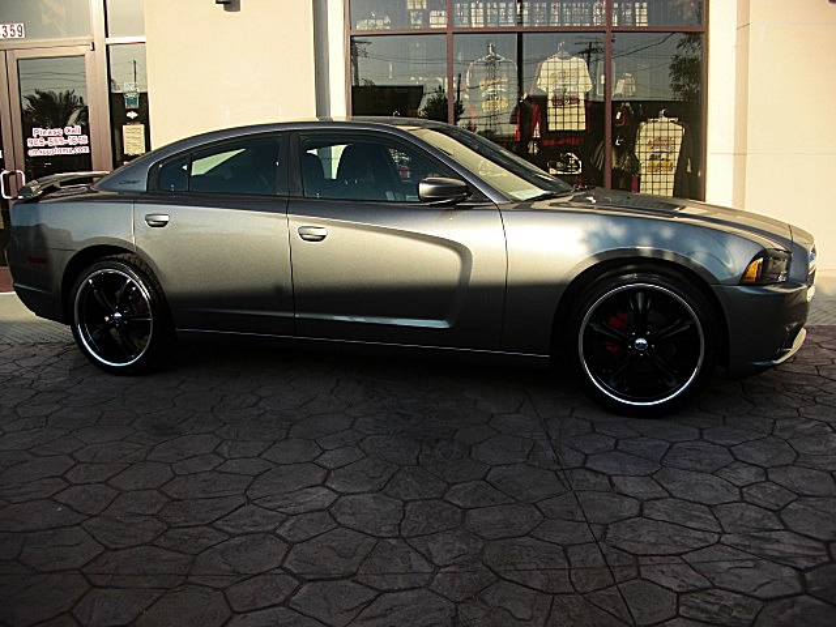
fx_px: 869
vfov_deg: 39.7
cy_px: 314
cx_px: 418
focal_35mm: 36
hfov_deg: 51.4
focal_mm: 6.3
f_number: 2.8
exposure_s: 1/640
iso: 50
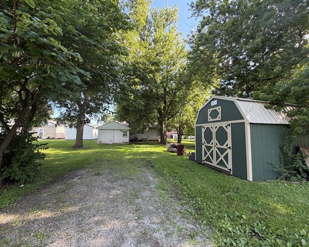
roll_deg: -0.6
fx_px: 137
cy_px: 121
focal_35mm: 15
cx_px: 163
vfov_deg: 84.0
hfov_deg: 96.7
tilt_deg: +5.1
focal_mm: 2.22
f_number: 2.2
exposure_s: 1/144
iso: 64
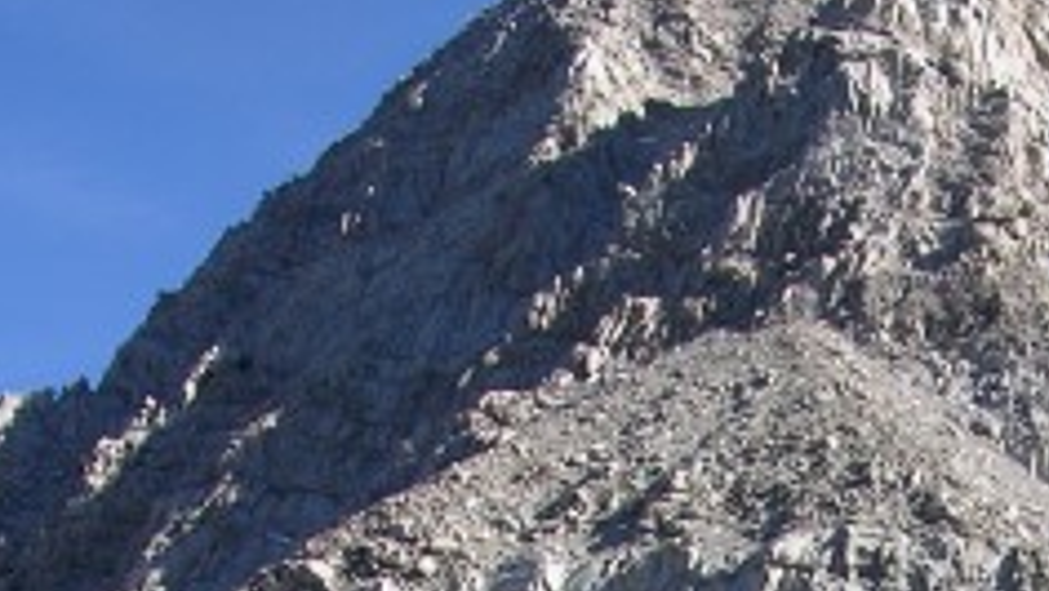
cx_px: 1049
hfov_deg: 16.9
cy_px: 1462
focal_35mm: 124
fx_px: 3451
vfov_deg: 8.8
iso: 50
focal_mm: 8.9
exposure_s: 1/212
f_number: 5.6
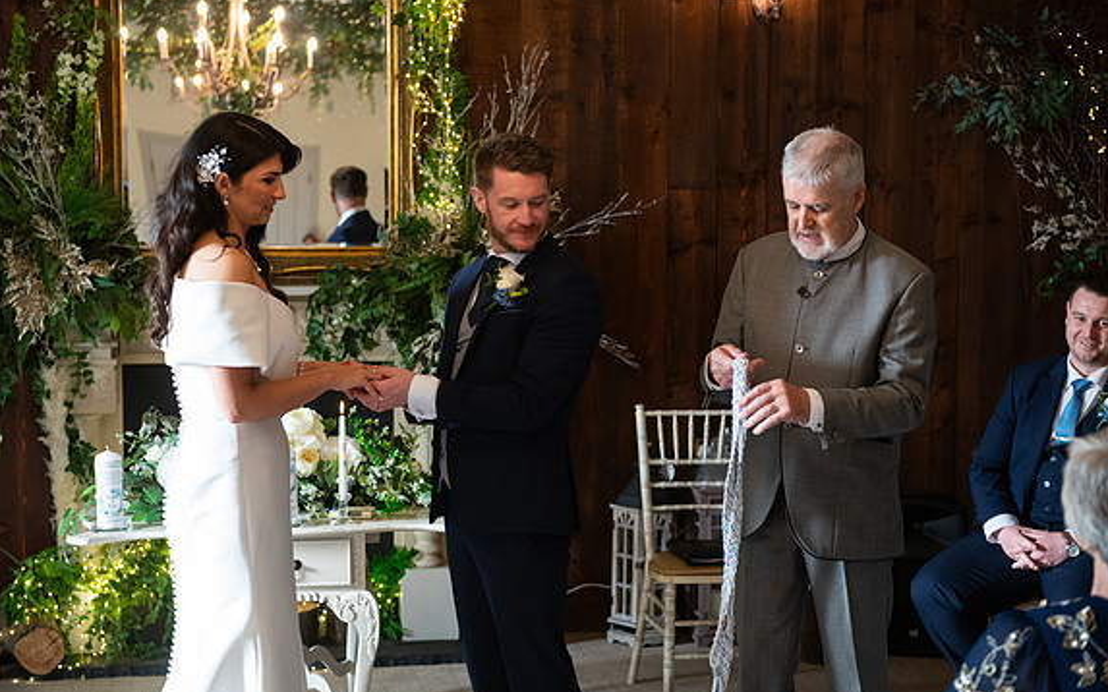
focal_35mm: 64
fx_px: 1932
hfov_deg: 32.0
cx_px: 557
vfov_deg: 20.3
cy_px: 353
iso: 1000
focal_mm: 62
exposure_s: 1/160
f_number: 3.5
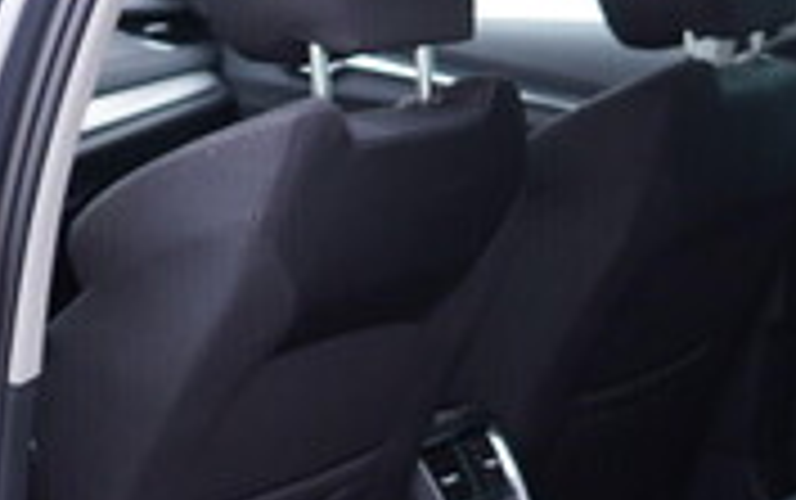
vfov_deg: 11.4
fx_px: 2475
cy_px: 471
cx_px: 180
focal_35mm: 114
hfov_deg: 18.1
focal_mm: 24
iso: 200
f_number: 2.8
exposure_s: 1/40
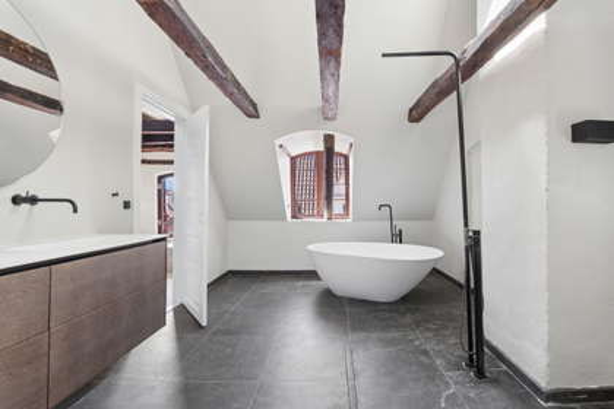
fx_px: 256
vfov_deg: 77.3
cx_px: 307
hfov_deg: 100.4
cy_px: 204
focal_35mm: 15
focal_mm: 10
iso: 200
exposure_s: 1/8
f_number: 8
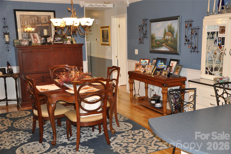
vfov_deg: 34.1
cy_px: 77
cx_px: 116
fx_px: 250
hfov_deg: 49.6
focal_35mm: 39
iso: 800
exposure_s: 1/60
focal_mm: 26
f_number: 4
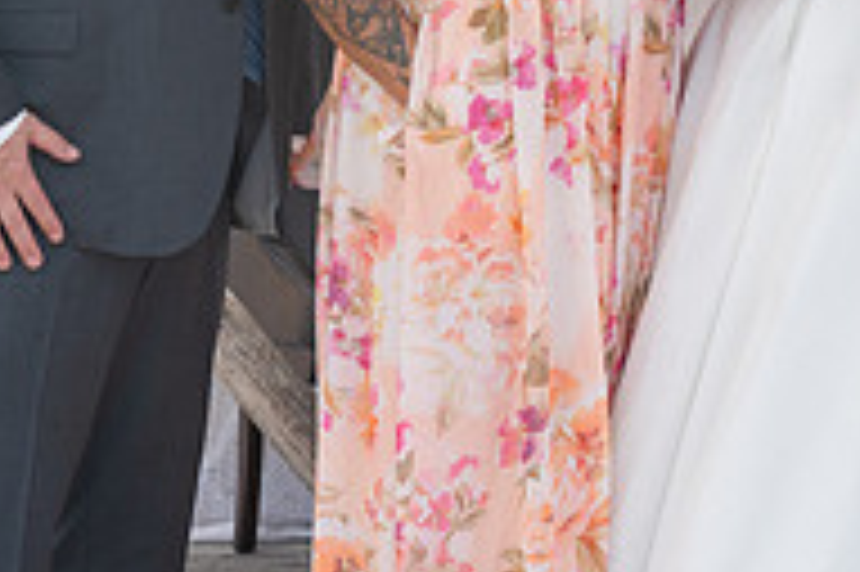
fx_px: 3270
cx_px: 1072
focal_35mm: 137
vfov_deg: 9.9
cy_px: -92
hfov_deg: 14.4
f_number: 5
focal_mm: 45
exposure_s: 1/800
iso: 400
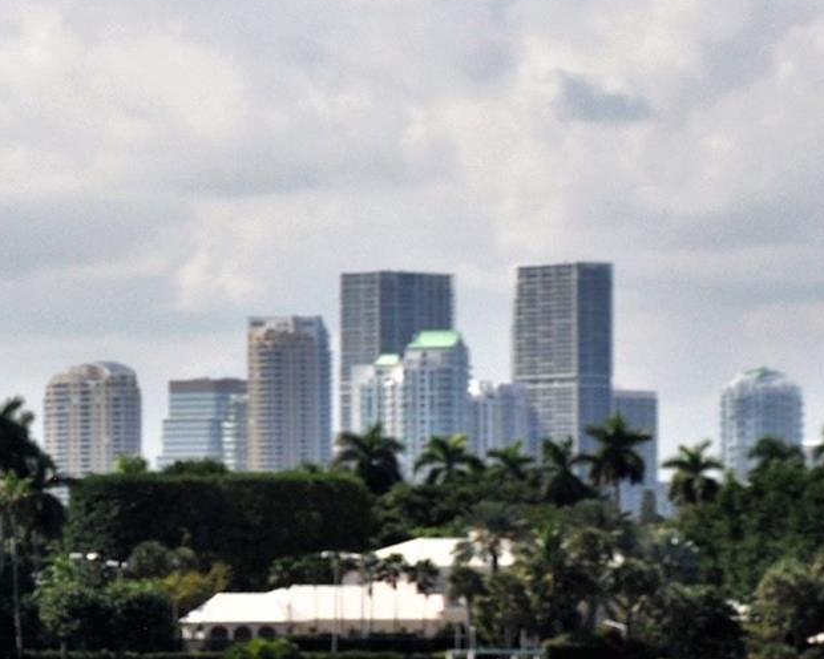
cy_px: 388
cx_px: -108
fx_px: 9297
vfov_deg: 4.1
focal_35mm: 381
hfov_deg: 5.1
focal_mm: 105
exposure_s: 1/1600
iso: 800
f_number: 10
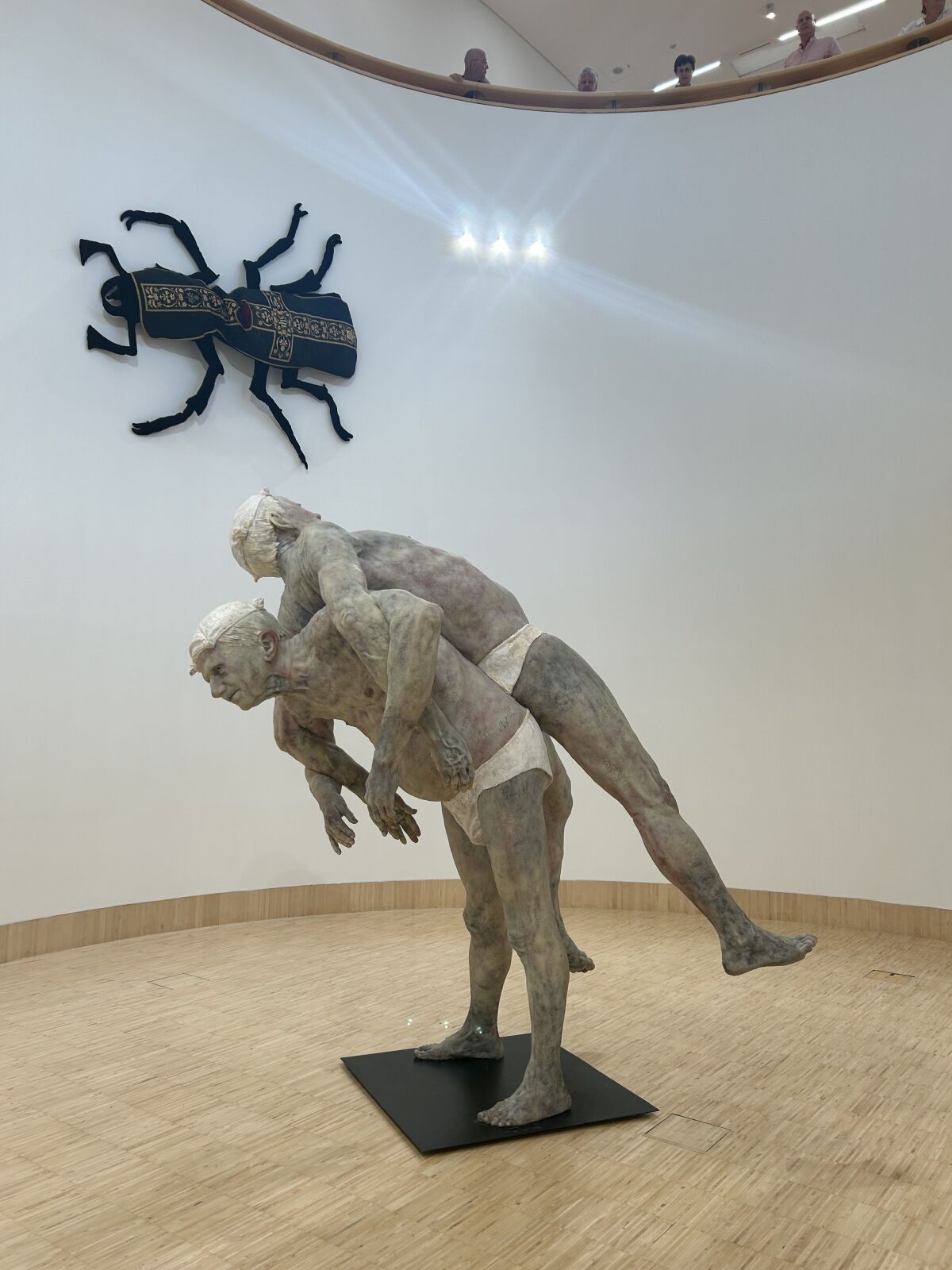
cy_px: 635
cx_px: 476
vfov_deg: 67.3
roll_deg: -0.9
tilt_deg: +3.4
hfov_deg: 53.1
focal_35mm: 26
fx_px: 953
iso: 40
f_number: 1.5
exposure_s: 1/100
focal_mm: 5.7
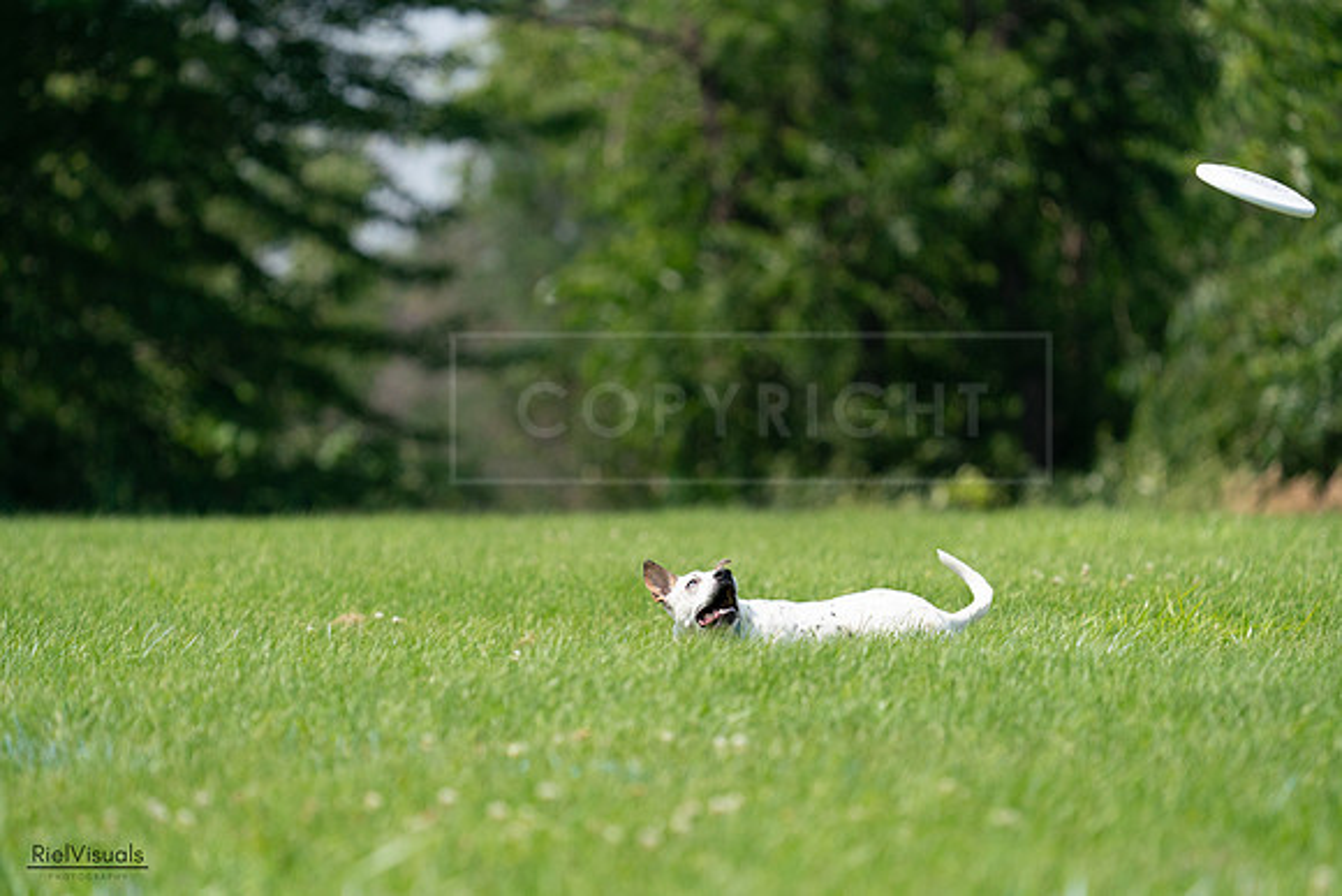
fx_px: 14131
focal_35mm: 379
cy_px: 448
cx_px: 671
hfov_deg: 5.4
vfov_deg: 3.6
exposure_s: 1/4000
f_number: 6.3
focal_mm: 379
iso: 1250
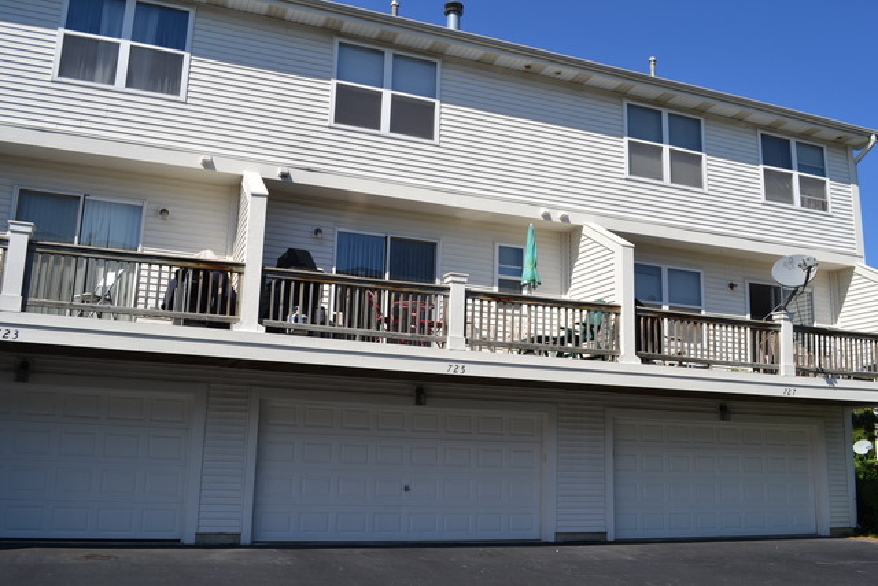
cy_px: 293
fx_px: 805
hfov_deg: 57.2
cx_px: 439
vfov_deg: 40.0
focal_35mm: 33
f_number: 9
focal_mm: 22
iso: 100
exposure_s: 1/320
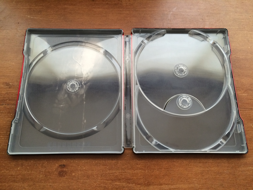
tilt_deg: -72.2
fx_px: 212
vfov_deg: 48.2
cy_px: 95
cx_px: 126
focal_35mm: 29
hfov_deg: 61.7
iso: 50
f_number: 2.2
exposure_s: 1/30
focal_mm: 4.15
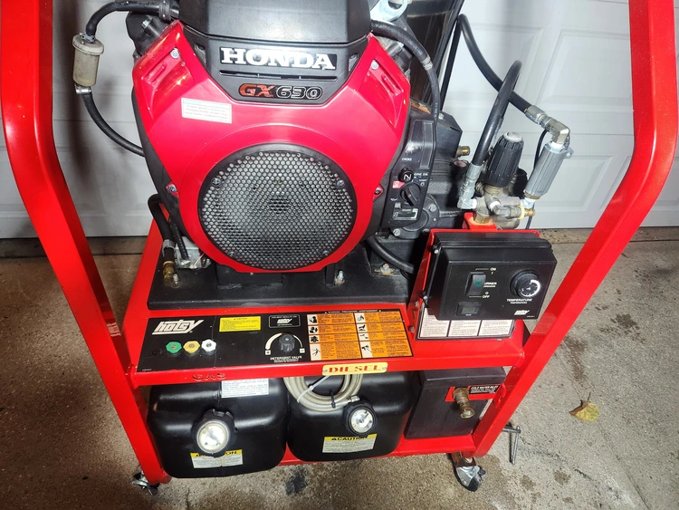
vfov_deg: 58.9
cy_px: 255
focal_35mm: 23
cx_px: 340
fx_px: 451
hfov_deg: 73.9
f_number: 1.8
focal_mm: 5.4
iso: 250
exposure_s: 1/120
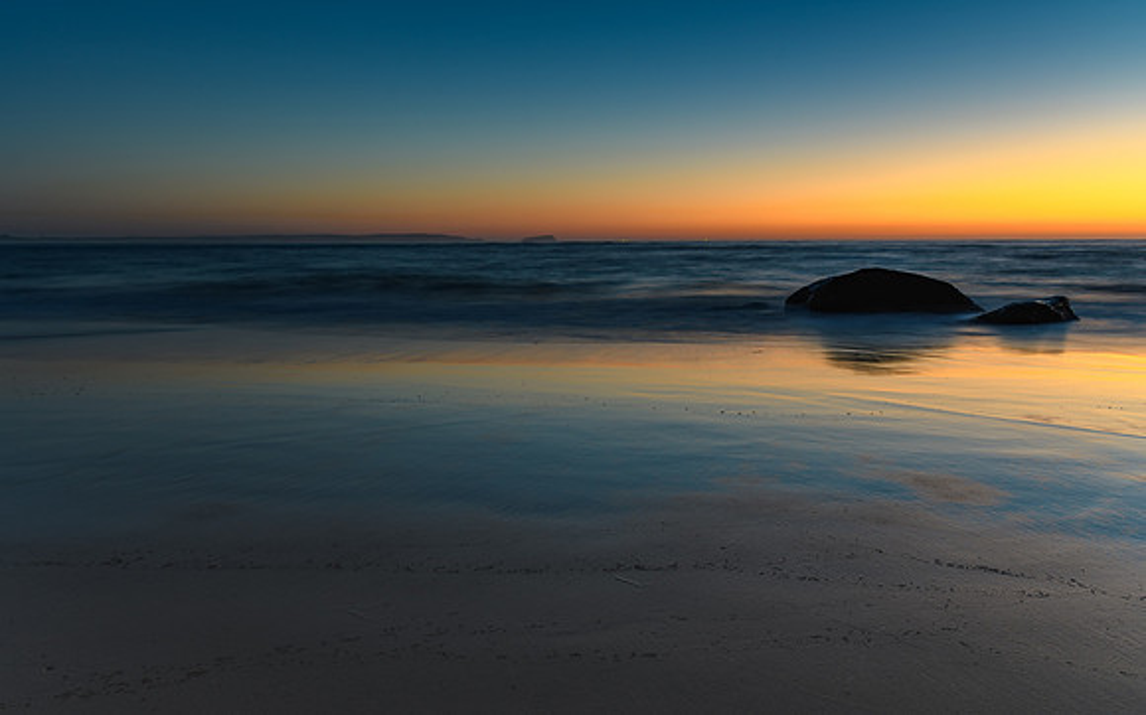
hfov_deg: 73.3
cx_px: 573
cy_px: 369
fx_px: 771
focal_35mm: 25
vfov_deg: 49.8
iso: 50
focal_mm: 16
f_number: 8
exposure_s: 6
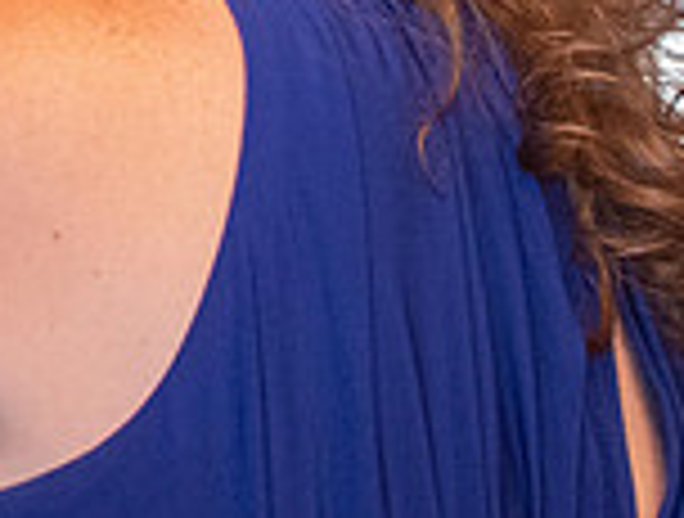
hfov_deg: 7.6
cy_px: -179
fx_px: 5074
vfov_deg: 5.8
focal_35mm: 256
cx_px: -325
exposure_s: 1/60
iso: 2200
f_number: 4.8
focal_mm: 38
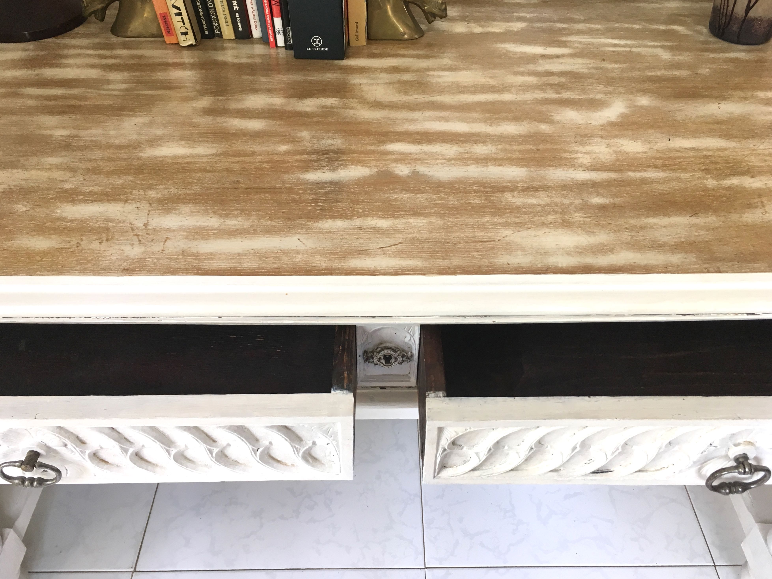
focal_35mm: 29
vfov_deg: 48.2
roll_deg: +0.7
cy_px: 290
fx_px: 647
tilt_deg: -44.3
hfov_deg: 61.7
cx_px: 386
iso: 40
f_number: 2.2
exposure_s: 1/33
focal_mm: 4.15
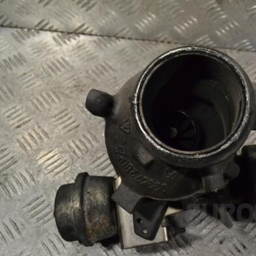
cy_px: 126
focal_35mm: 43
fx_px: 360
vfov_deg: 39.2
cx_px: 175
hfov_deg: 38.6
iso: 3200
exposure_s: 1/320
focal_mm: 22
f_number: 9
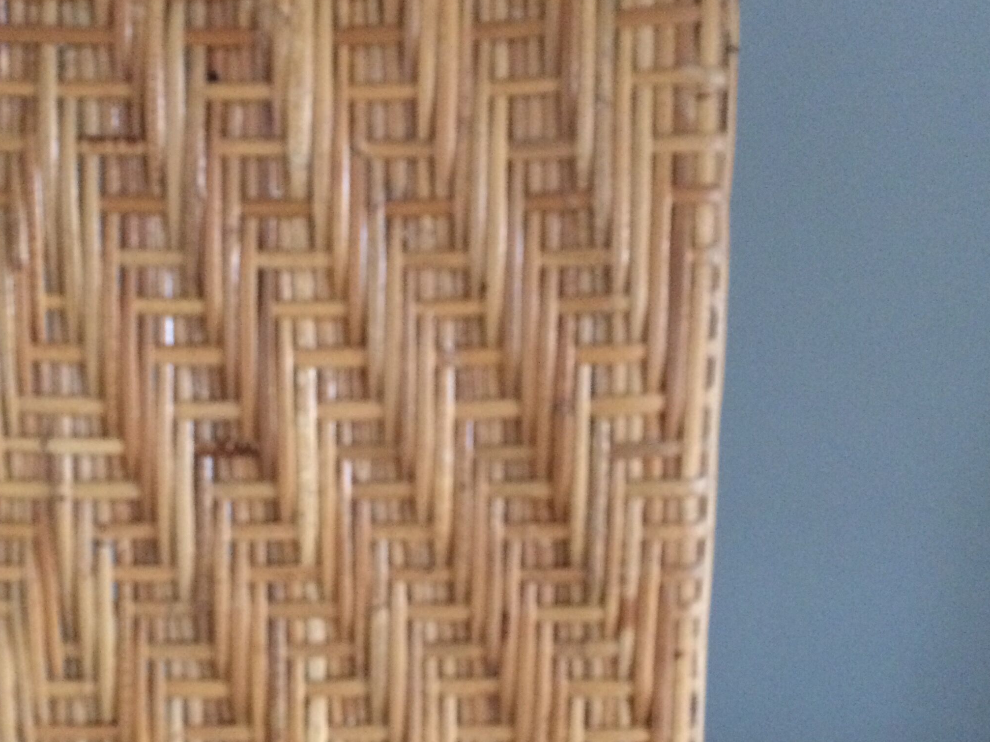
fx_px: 1344
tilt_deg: -39.3
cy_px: 441
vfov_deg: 30.8
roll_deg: -0.5
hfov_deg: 40.3
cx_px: 423
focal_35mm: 47
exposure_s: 1/17
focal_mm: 4.15
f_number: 2.2
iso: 400
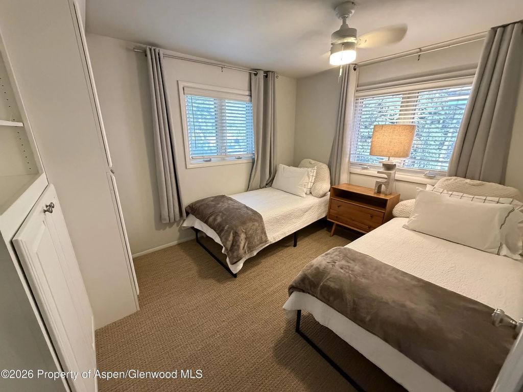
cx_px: 262
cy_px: 196
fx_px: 212
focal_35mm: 14
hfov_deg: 102.1
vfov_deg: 85.7
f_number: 2.2
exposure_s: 1/60
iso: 1000
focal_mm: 2.22
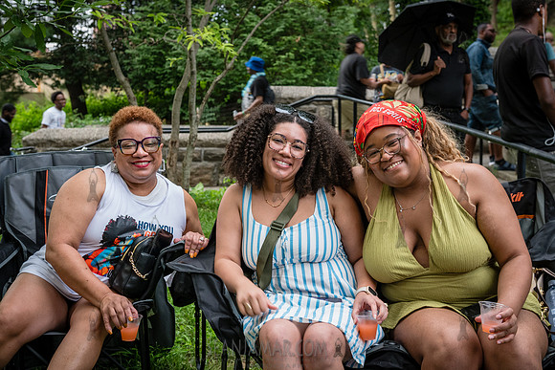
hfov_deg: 42.4
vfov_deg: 28.9
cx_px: 280
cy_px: 155
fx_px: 716
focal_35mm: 46
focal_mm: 40
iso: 1600
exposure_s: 1/30
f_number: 4.5
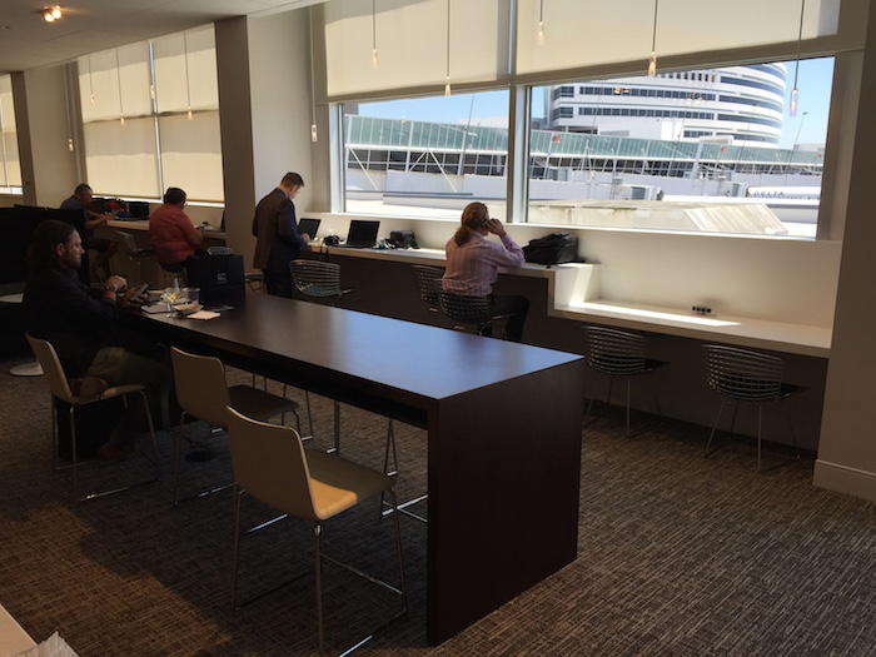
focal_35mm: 29
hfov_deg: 61.7
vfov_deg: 48.2
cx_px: 438
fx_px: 734
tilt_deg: -11.2
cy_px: 328
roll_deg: -0.6
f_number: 2.2
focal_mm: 4.15
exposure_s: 1/344
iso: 32
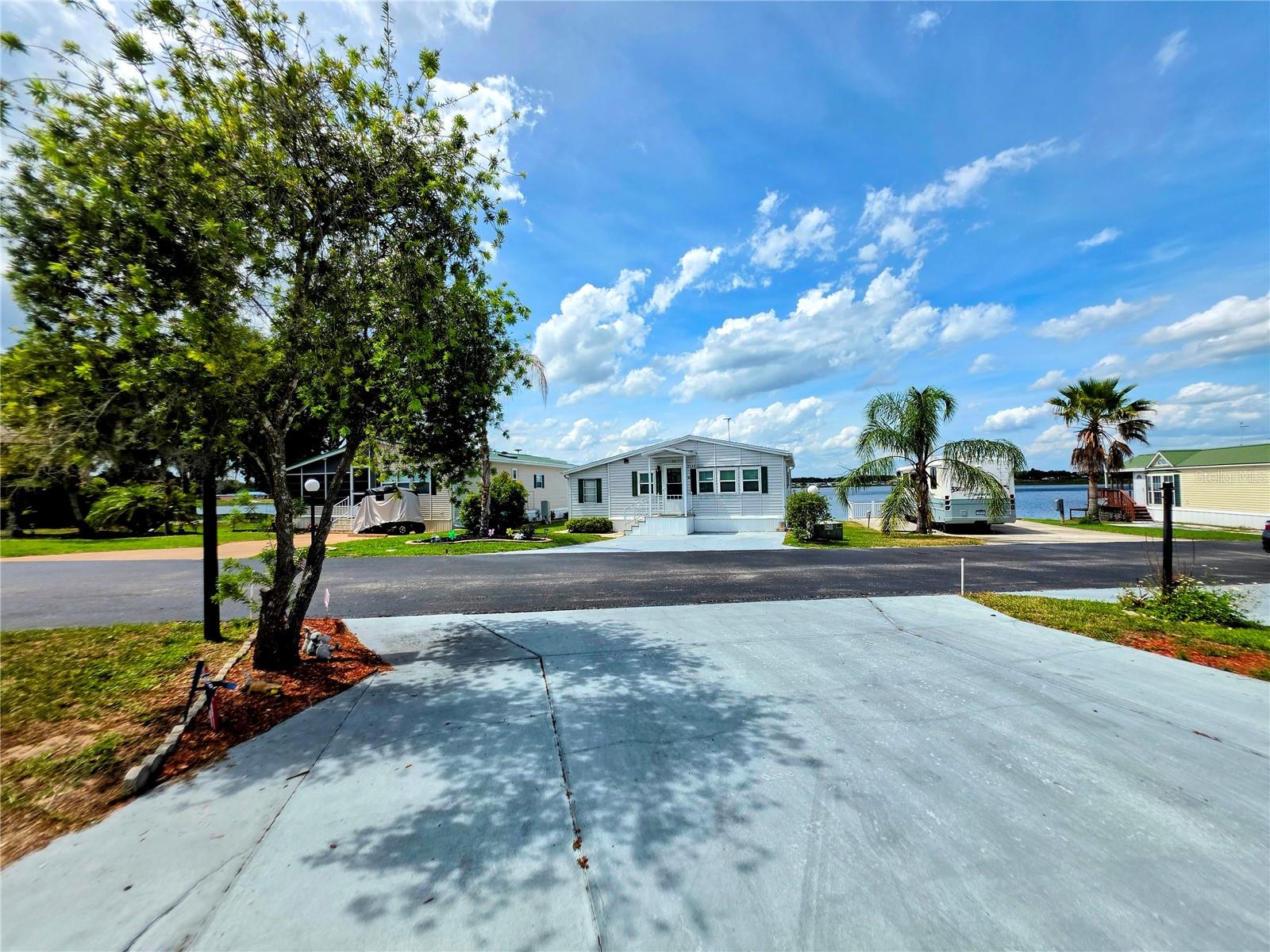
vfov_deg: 89.9
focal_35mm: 13
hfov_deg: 106.2
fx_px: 477
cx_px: 635
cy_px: 476
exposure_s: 1/2607
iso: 32
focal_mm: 2.2
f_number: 1.9
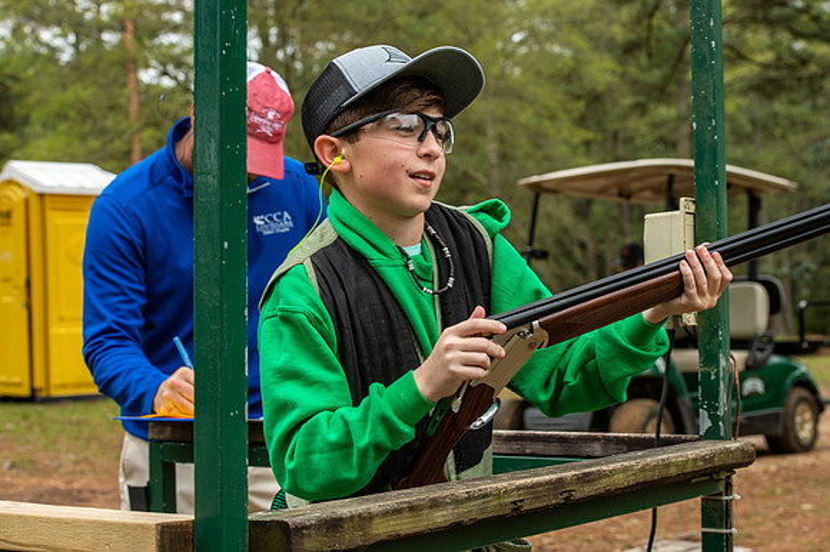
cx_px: 415
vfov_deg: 19.4
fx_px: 1613
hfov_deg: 28.9
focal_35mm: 70
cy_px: 276
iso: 125
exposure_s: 1/125
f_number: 8
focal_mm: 70
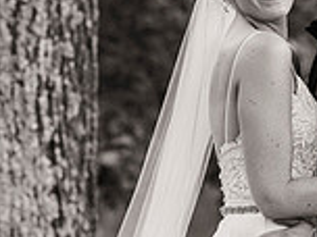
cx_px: 83
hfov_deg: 2.7
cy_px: 7
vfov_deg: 2.0
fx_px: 6703
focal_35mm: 732
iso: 1000
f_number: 4.5
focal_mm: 200
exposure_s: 1/400
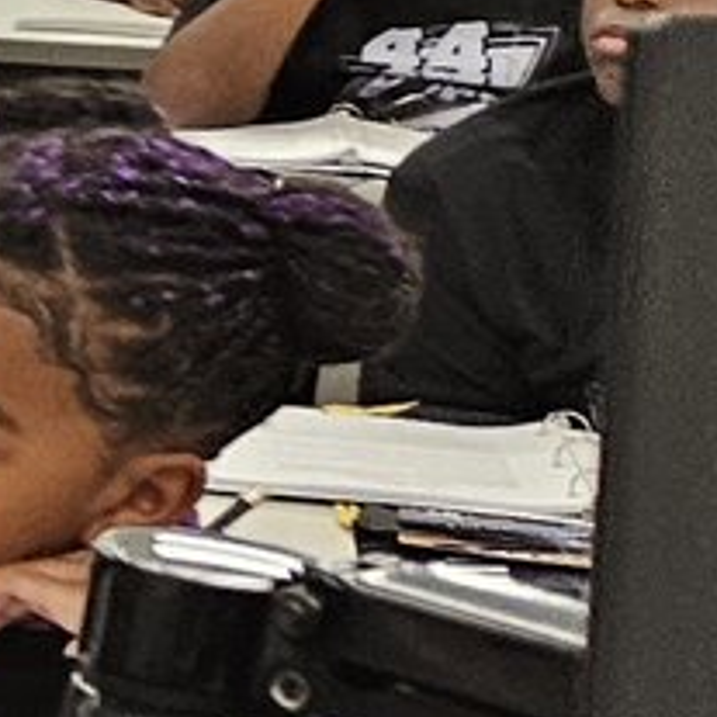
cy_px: 450
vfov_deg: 8.9
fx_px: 4593
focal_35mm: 196
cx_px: -2736
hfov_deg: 6.2
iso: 320
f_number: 1.8
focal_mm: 5.4
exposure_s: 1/120
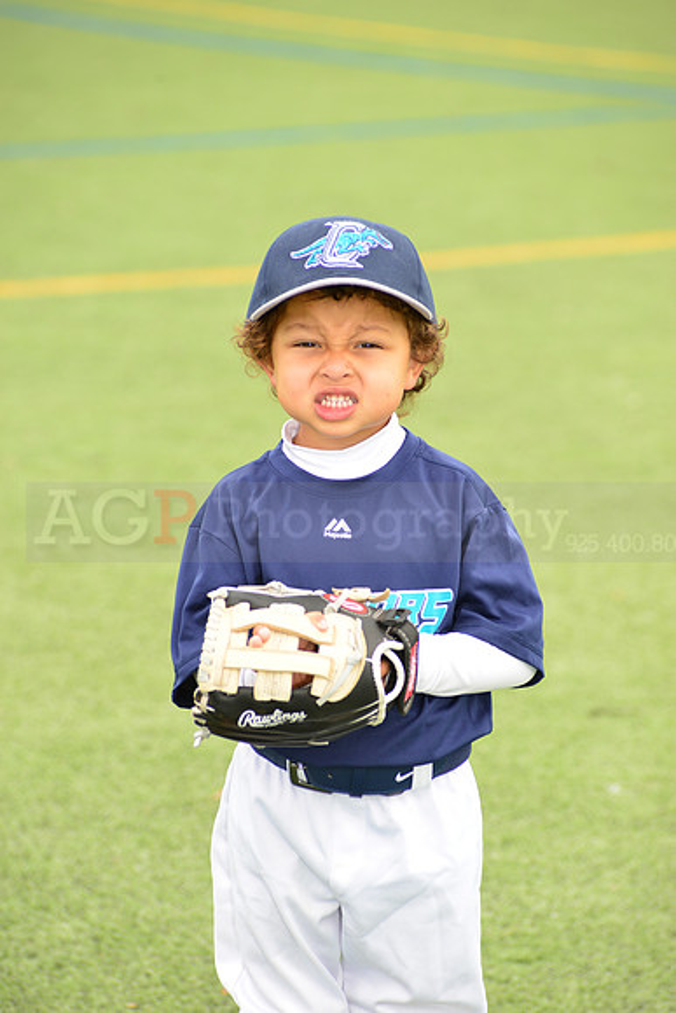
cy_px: 506
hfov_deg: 6.9
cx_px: 338
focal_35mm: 200
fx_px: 5630
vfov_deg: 10.3
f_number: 8
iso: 250
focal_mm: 200
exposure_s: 1/200
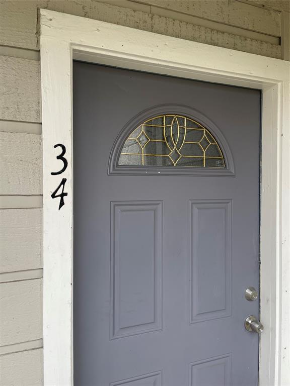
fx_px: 290
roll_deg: +0.8
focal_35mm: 26
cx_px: 145
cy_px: 193
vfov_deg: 67.3
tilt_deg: -0.7
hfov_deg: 53.1
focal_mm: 4.2
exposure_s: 1/121
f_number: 1.6
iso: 50
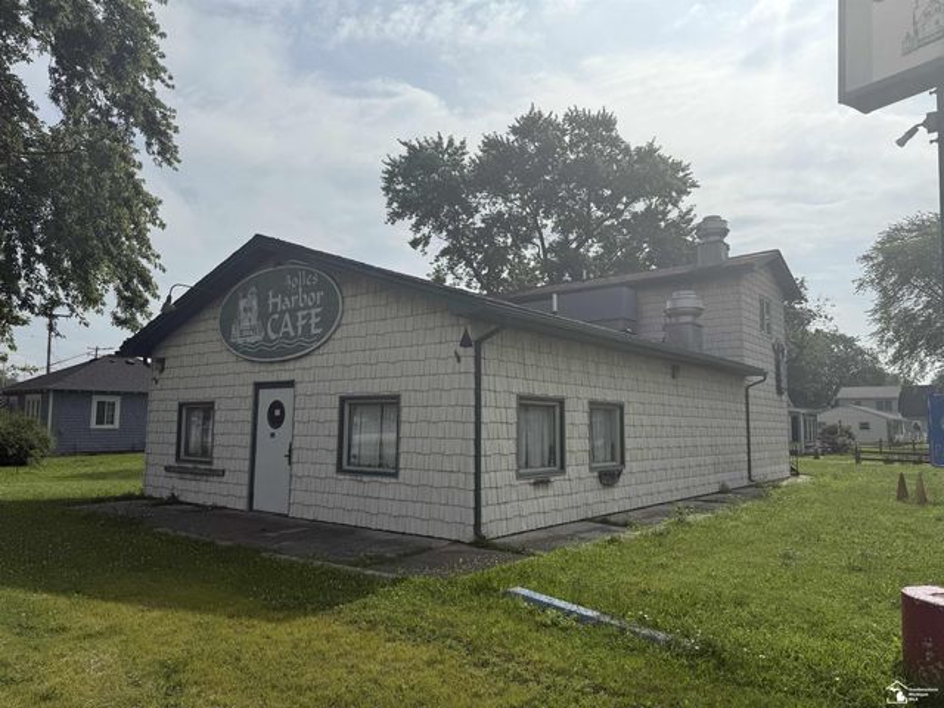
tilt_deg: +5.4
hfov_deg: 71.6
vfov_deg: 56.8
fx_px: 654
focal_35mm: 24
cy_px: 354
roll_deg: -0.8
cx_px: 472
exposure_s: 1/14286
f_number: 1.78
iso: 80
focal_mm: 6.76
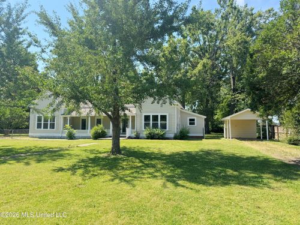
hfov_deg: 71.6
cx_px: 150
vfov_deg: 56.8
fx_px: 208
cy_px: 112
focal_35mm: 24
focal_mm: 6.76
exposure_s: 1/2174
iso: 80
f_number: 1.78
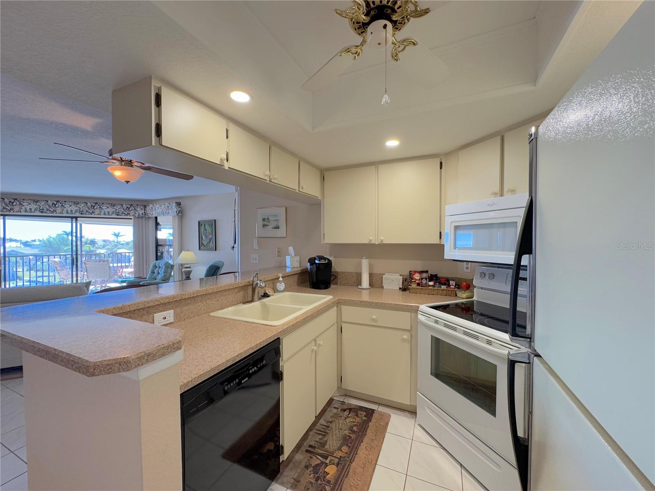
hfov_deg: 102.1
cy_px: 246
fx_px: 265
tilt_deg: -0.5
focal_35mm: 14
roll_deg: +0.1
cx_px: 328
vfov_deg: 85.7
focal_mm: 2.22
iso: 200
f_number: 2.2
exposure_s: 1/120
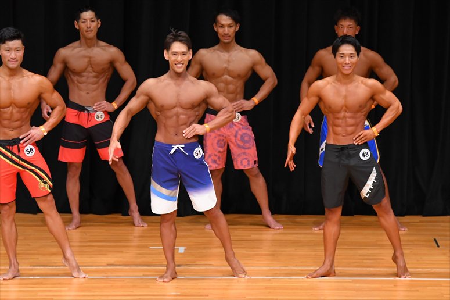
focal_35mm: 270
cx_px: 225
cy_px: 150
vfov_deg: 5.1
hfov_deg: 7.6
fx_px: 3373
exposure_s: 1/400
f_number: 5.6
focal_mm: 180
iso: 4000
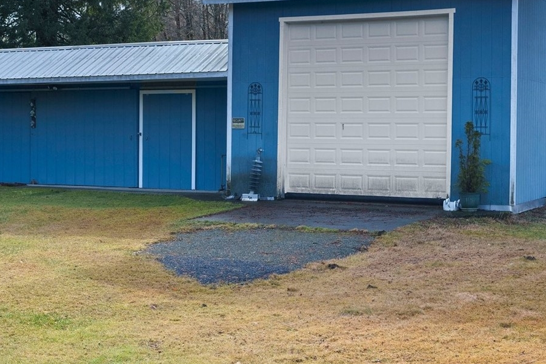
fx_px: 971
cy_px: 64
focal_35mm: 64
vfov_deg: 21.0
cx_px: 277
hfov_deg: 31.4
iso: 500
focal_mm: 34
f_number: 8
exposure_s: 1/160
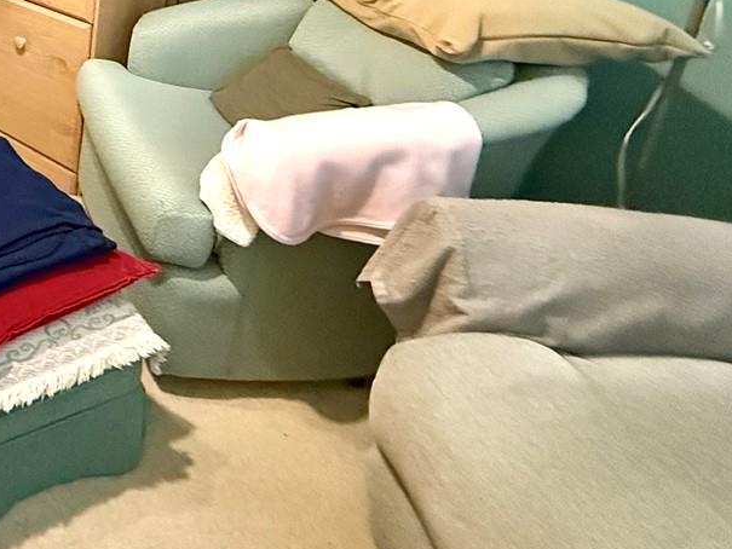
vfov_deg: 34.2
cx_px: -167
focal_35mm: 37
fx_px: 783
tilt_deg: -17.2
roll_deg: +1.4
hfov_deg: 36.9
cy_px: -33
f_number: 2.2
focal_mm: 2.22
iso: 1250
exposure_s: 1/60
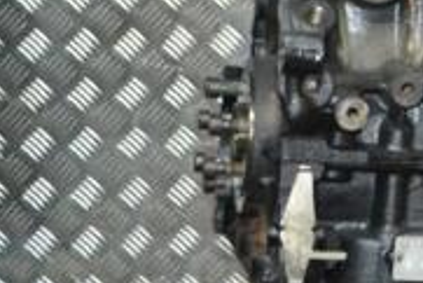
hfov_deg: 15.0
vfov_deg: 10.5
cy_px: -47
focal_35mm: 129
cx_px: 582
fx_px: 1517
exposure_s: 1/60
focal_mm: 26
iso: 2800
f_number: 4.2
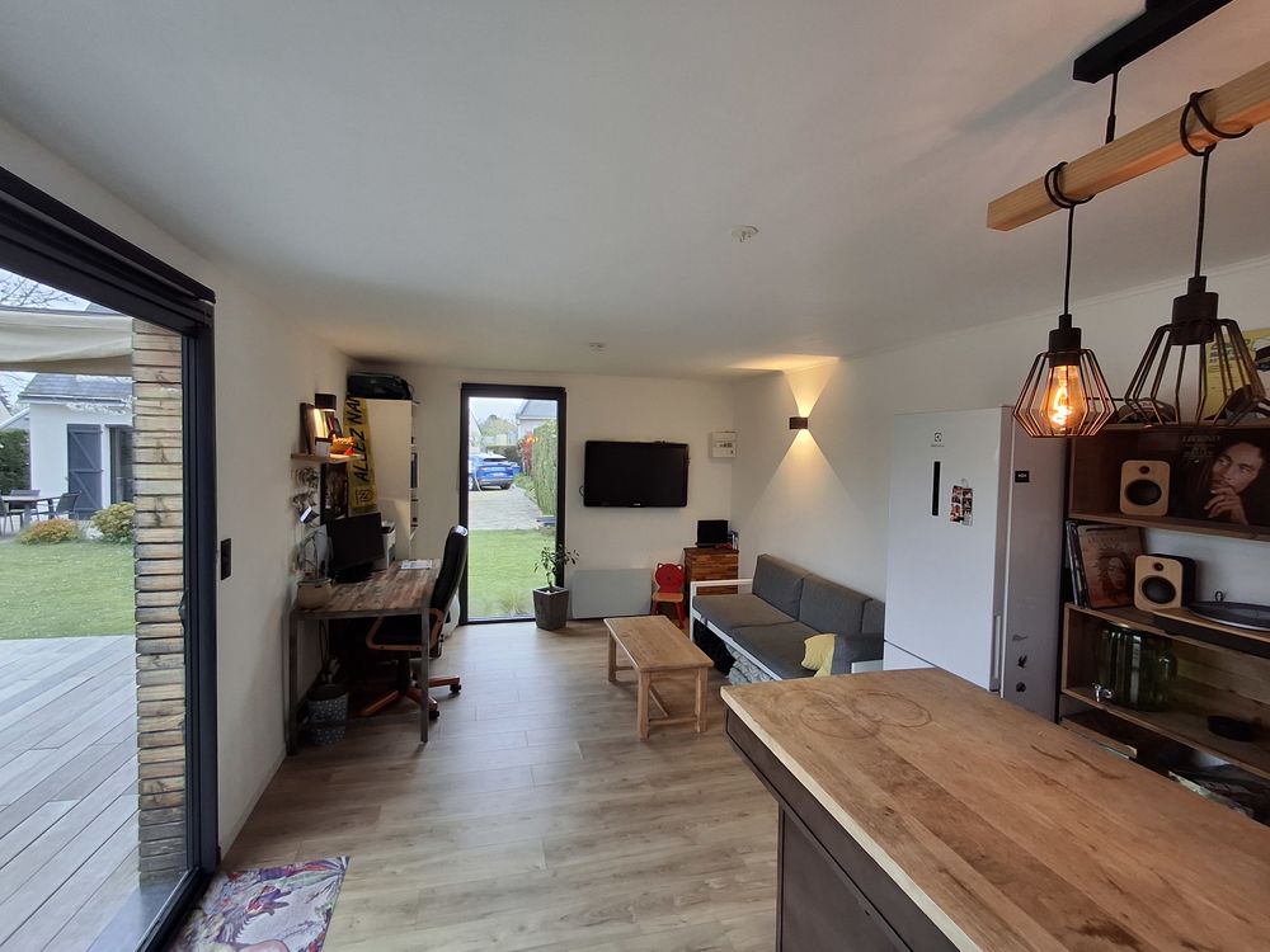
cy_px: 476
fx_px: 587
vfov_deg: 78.1
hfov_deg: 94.5
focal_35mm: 16
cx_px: 635
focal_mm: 1.64
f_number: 2.2
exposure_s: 1/40
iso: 64
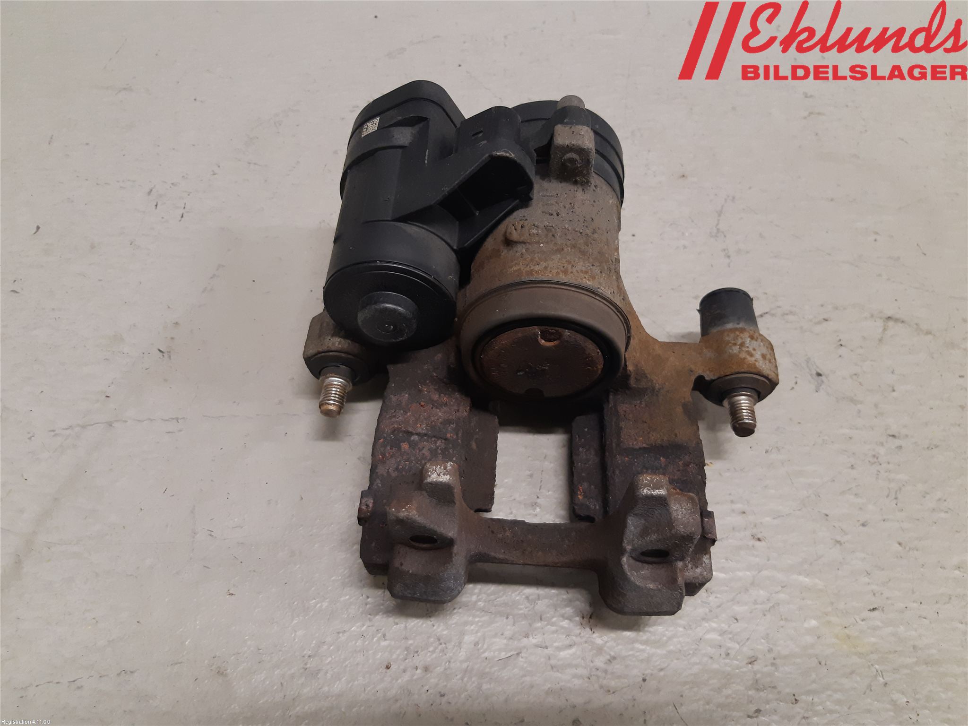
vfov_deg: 53.1
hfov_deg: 67.3
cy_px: 363
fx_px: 727
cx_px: 484
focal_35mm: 26
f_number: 1.7
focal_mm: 3.93
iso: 160
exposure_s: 1/50
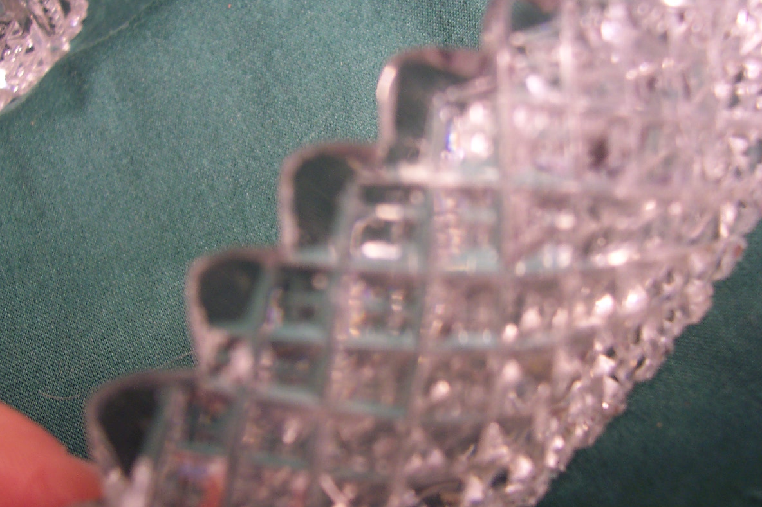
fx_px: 825
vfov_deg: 34.2
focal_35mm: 39
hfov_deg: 49.6
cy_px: 263
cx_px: 381
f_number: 2.8
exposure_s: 1/30
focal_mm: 5.6
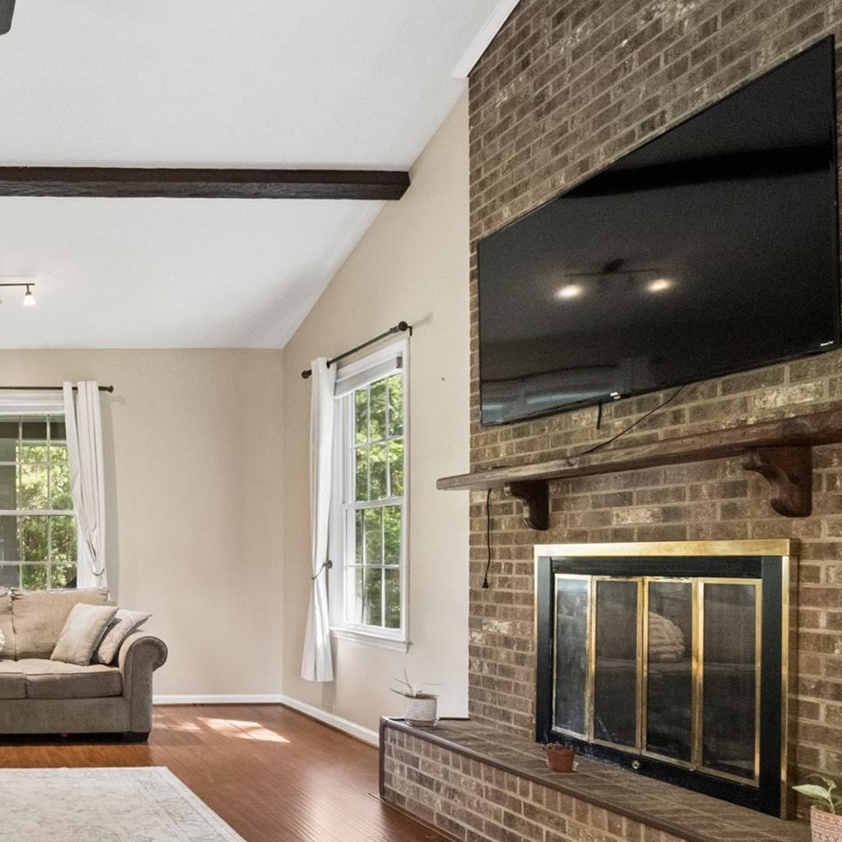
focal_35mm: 28
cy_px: 563
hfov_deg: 47.4
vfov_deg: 56.1
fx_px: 771
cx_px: -5
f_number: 7.1
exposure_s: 1/30
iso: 800
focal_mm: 10
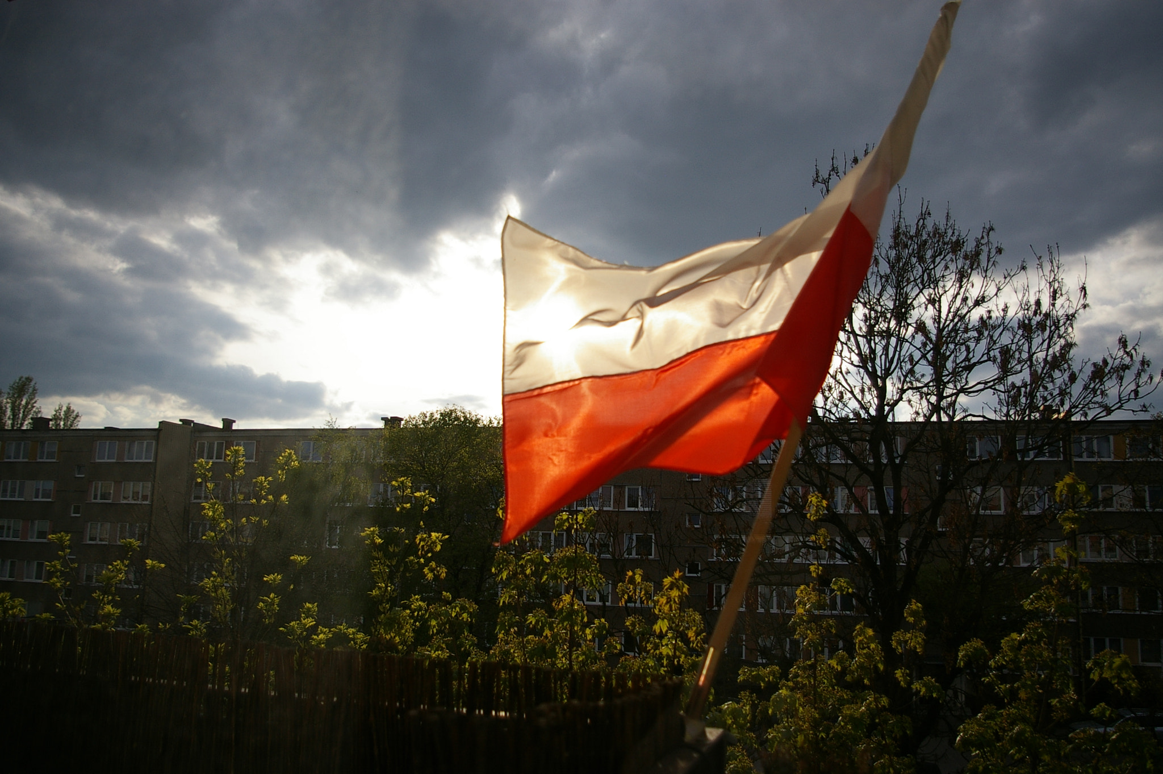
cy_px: 387
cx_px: 582
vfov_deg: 47.9
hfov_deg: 67.4
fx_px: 872
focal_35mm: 27
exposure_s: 1/1500
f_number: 3.5
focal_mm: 18
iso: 200
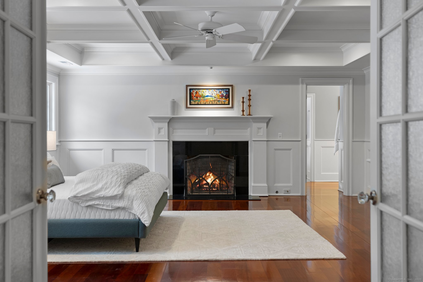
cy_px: 141
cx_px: 212
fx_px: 411
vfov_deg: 37.9
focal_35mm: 35
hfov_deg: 54.4
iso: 200
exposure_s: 1/3
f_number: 4
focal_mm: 35
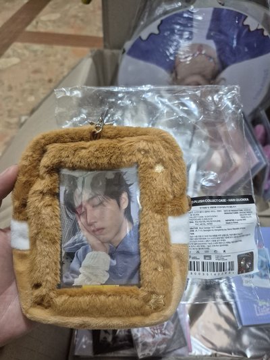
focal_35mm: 23
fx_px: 239
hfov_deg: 58.9
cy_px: 180
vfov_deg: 73.9
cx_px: 135
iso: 1000
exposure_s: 1/60
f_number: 1.8
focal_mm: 5.4
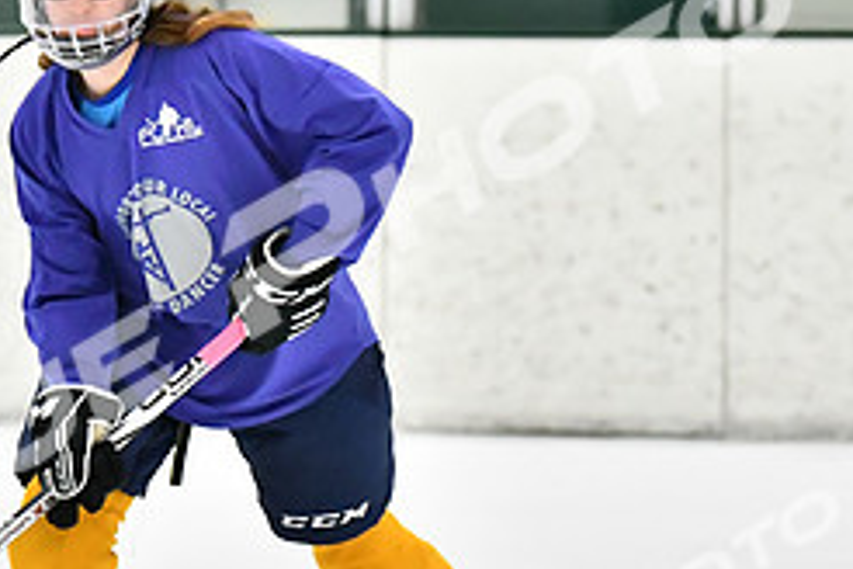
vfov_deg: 3.0
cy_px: 390
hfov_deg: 4.5
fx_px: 10899
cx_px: 31
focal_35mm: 460
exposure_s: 1/1600
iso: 6400
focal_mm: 130
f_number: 2.8
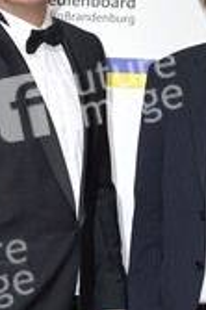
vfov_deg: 12.0
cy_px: 191
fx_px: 1479
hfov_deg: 8.0
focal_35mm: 172
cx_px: 141
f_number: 6.3
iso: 640
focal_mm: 72
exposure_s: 1/200
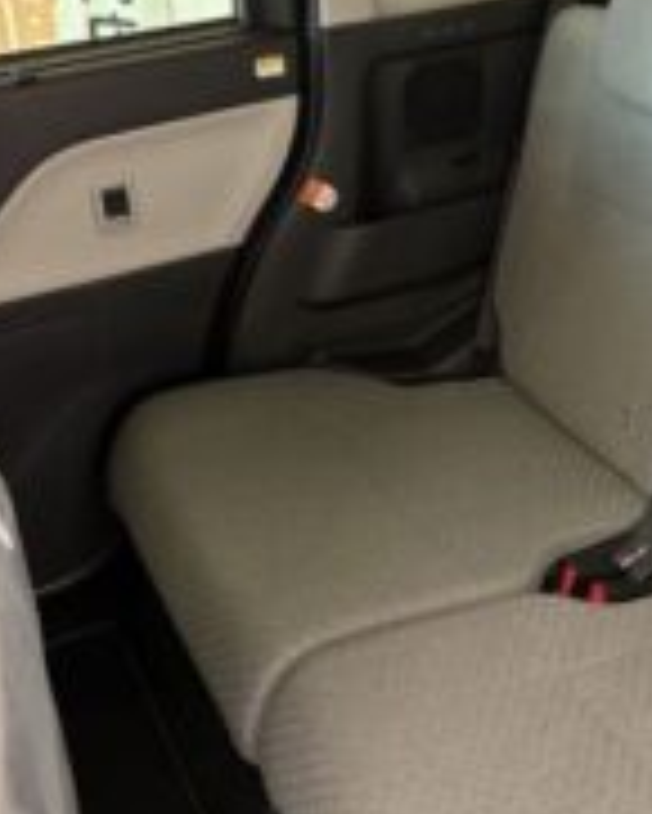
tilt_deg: -23.1
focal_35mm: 49
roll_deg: +1.1
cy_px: 277
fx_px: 1181
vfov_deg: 37.6
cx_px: 472
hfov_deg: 30.5
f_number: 1.6
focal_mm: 5.96
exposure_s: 1/60
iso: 320
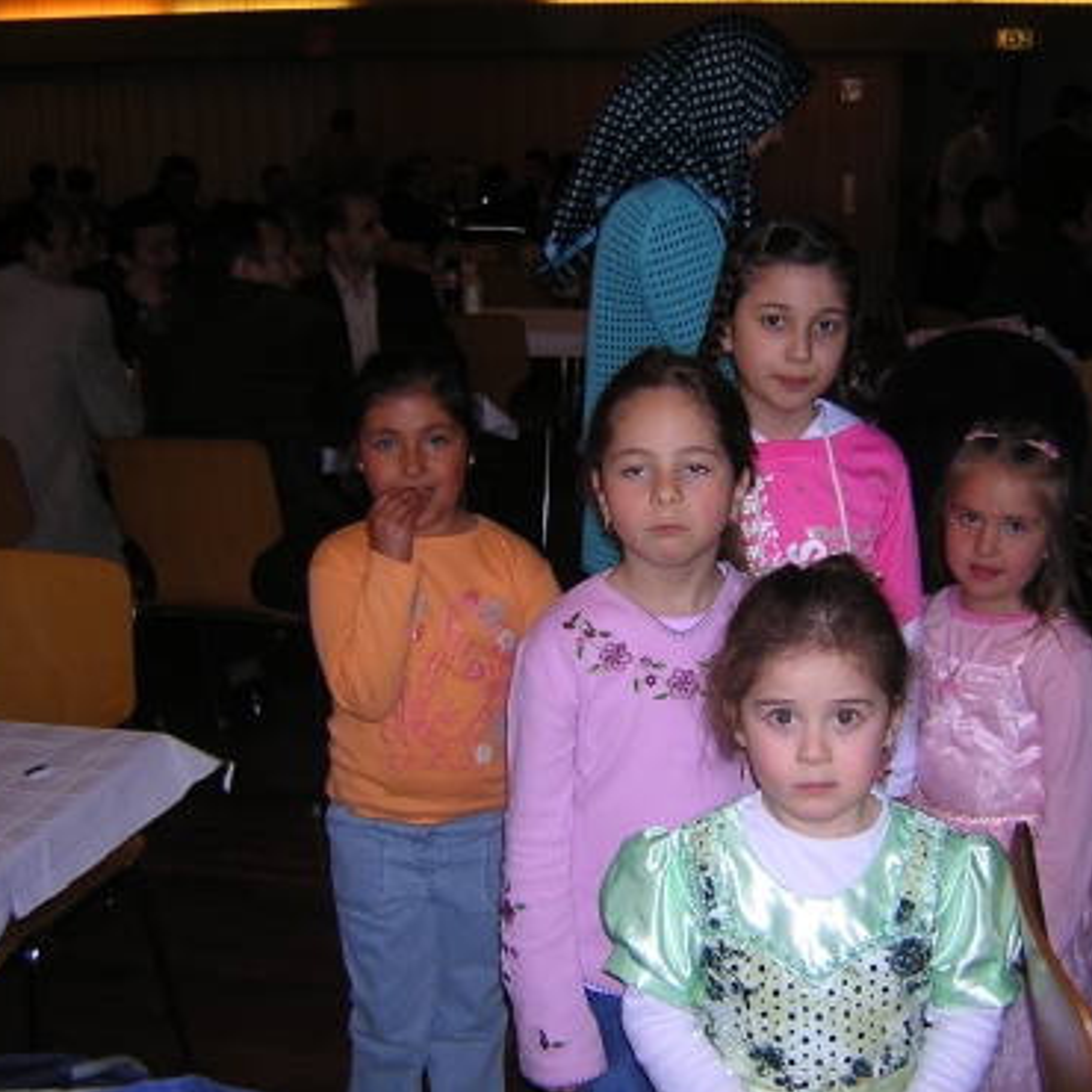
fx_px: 1535
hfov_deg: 38.9
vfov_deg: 39.2
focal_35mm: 43
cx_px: 697
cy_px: 545
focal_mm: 4.7
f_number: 2.6
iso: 100
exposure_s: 1/60.1
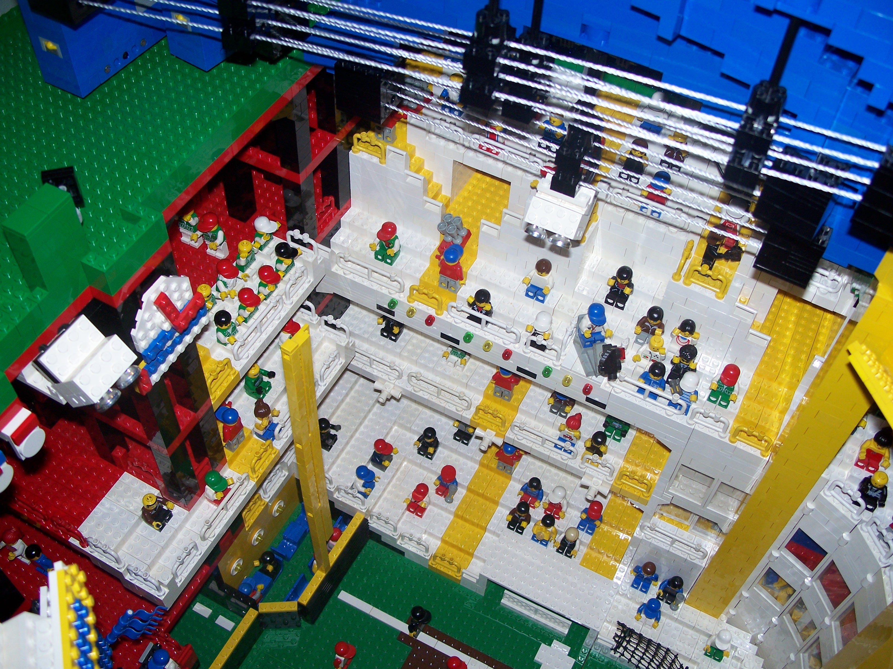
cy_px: 334
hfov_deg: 50.1
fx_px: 955
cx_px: 446
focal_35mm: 37
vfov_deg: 38.7
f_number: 2.8
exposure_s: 1/60
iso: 125
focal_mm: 7.8
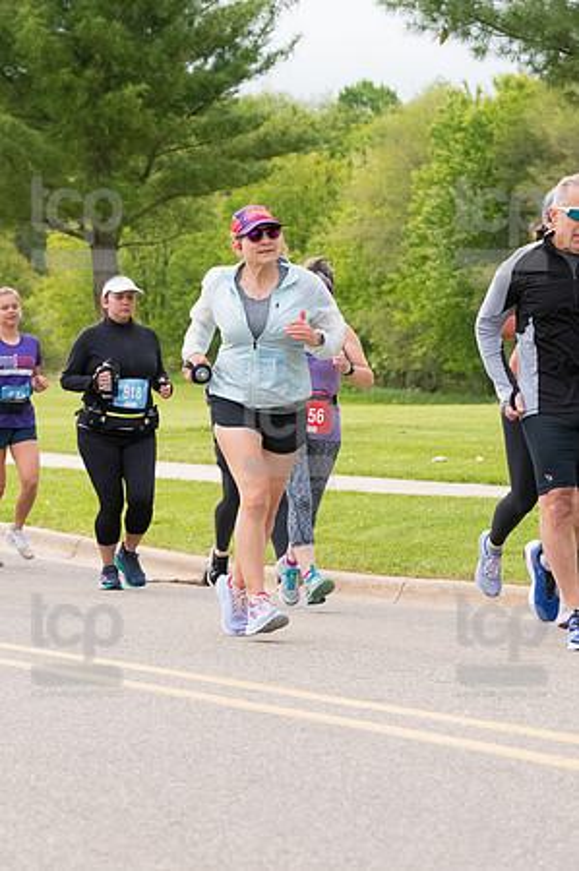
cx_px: 290
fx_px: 4352
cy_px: 436
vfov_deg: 11.4
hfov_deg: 7.6
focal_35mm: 180
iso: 4000
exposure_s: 1/1600
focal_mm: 120
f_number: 7.1
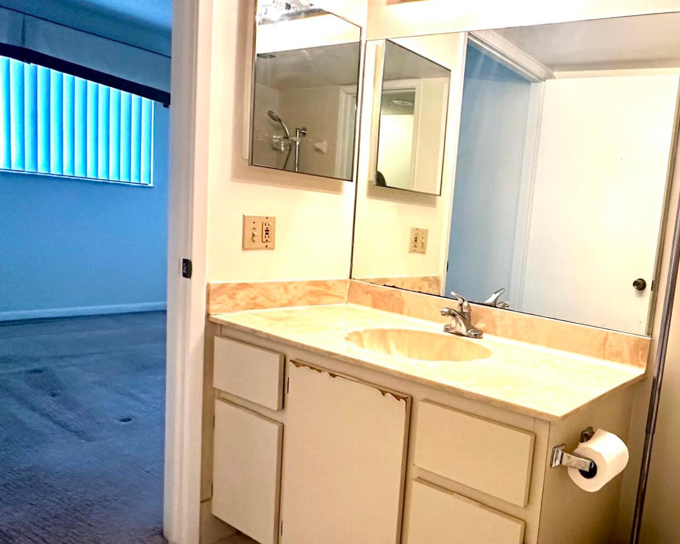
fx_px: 563
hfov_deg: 57.7
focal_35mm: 28
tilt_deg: -7.8
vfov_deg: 51.4
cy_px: 296
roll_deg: -5.4
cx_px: 542
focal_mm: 2.22
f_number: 2.2
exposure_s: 1/60
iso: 250
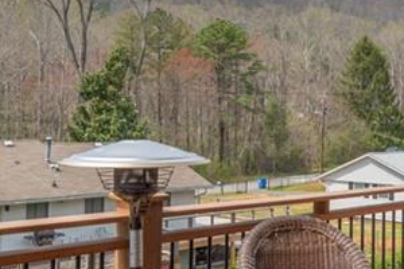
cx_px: 322
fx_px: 651
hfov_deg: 33.5
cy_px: 120
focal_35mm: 58
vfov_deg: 23.4
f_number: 7.1
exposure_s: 1/800
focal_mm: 17
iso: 400
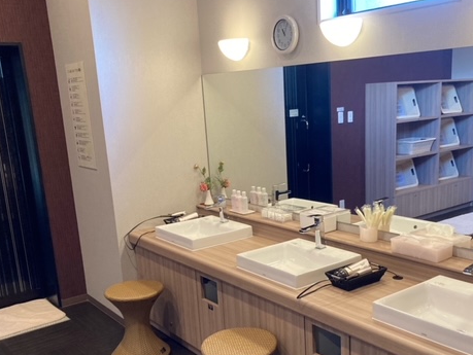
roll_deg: +1.9
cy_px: 232
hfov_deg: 47.7
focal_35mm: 39
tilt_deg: -15.0
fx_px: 533
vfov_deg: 36.6
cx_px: 267
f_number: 1.8
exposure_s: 1/60
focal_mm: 3.99
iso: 250
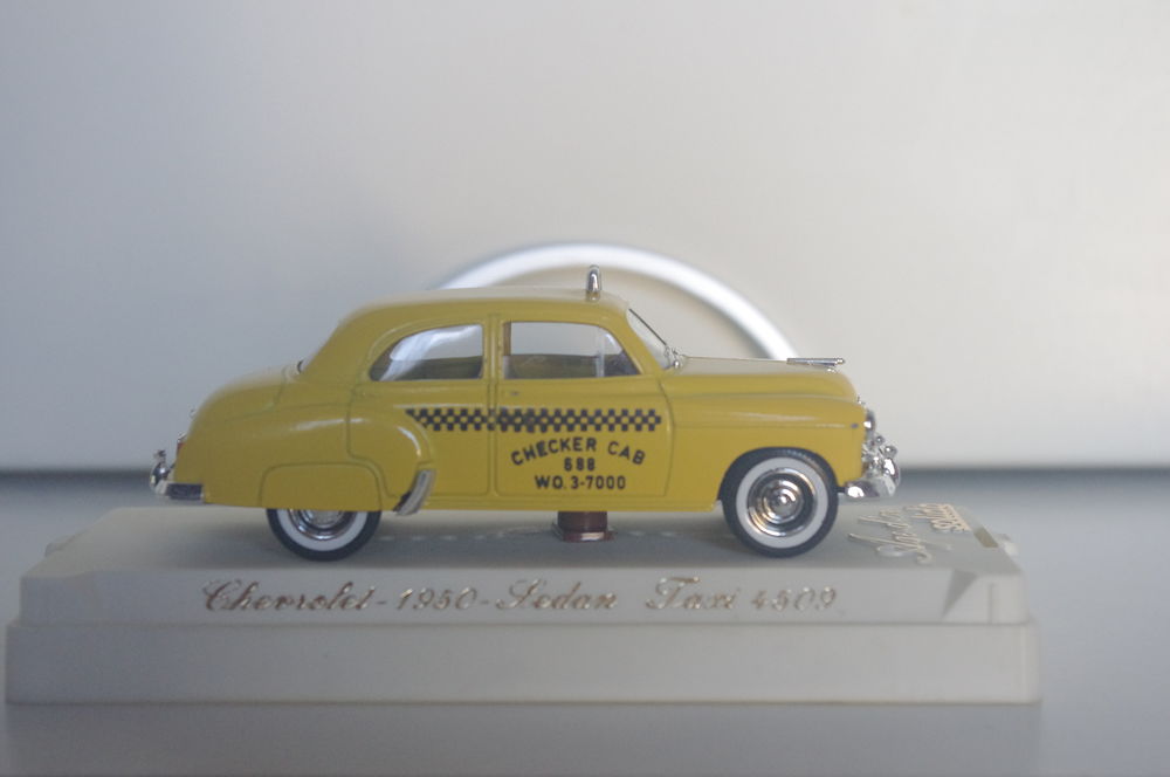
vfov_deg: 21.2
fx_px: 2077
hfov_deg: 31.5
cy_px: 388
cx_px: 585
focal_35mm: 64
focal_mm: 42.5
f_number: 7.1
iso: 2000
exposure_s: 1/160
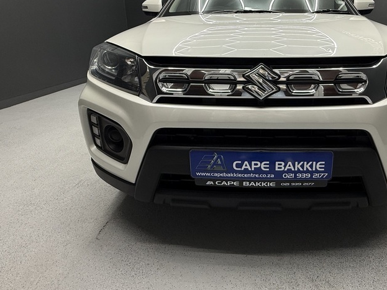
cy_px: 90
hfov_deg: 72.5
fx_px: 257
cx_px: 246
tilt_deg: -14.5
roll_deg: +0.6
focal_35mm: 23
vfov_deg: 57.2
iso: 125
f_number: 2.2
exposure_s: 1/100
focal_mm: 2.22
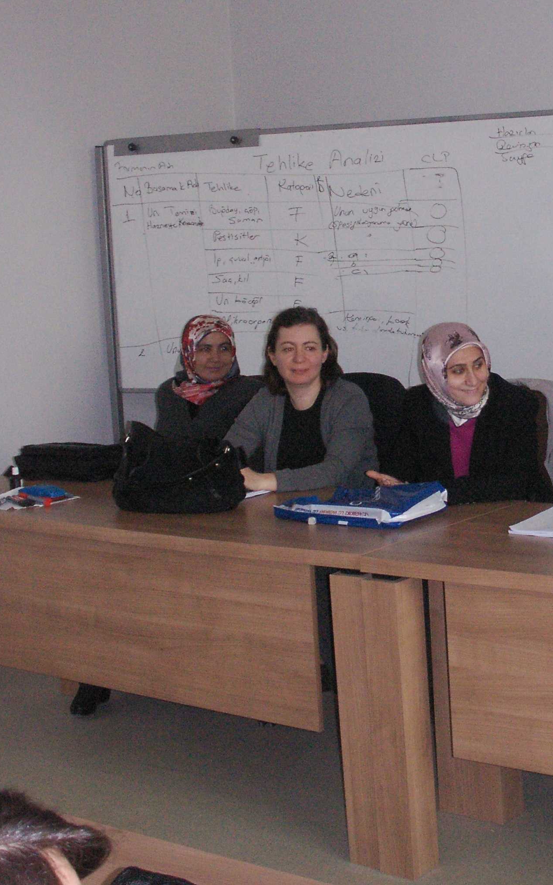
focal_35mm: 63
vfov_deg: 32.4
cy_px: 380
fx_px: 1519
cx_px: 540
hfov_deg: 20.1
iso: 160
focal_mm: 7.7
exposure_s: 1/40
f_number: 3.5
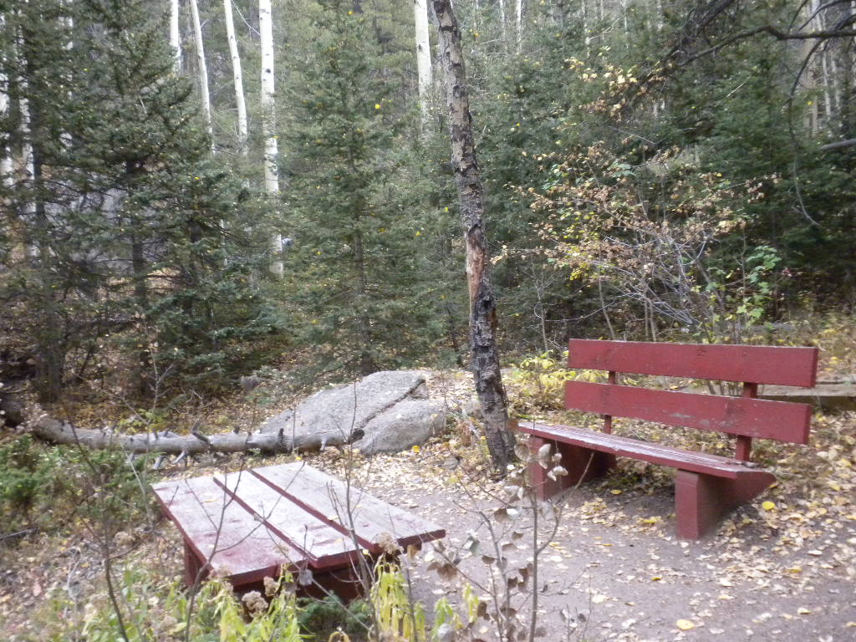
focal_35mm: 37
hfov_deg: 50.1
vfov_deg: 38.7
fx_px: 915
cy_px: 321
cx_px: 428
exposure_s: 1/162
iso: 400
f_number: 3.5
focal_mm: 6.6
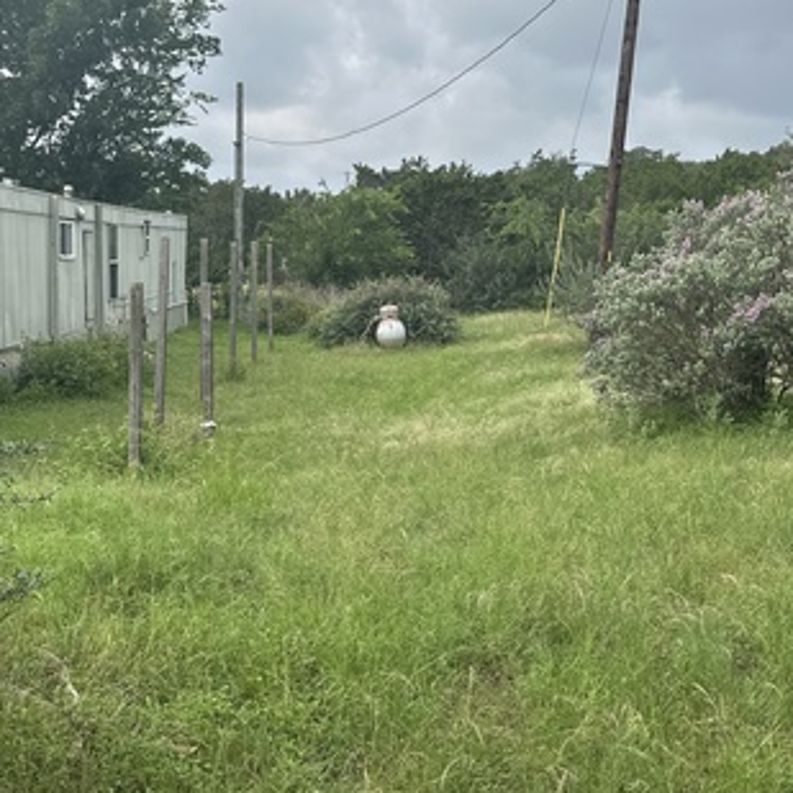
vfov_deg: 38.3
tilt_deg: -7.5
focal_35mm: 44
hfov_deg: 38.2
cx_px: 328
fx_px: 1140
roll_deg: -2.2
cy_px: 400
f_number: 1.78
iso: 80
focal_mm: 6.86
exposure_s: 1/2591
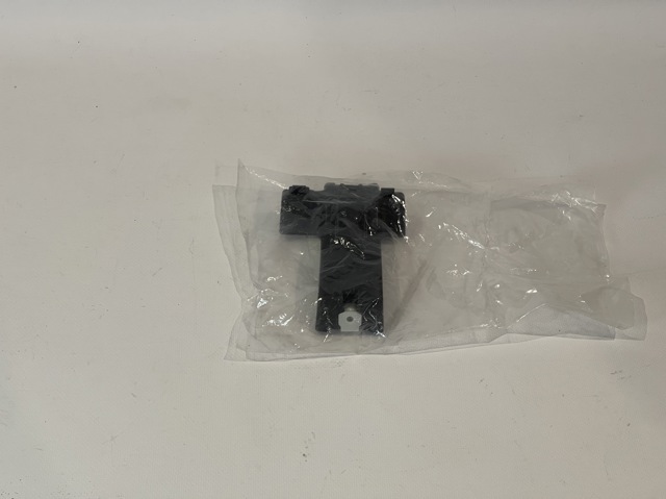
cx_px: 333
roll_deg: -1.7
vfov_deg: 22.9
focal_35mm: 64
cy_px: 250
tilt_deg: -43.8
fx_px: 1230
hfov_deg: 30.3
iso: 160
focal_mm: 7.5
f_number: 2.2
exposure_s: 1/50
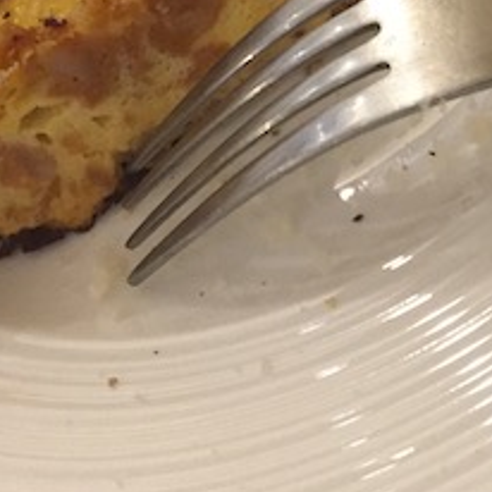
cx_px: 277
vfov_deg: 20.1
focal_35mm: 83
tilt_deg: -46.4
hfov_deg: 20.9
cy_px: -26
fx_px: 1335
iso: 250
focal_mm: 4.15
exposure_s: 1/20
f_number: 2.2
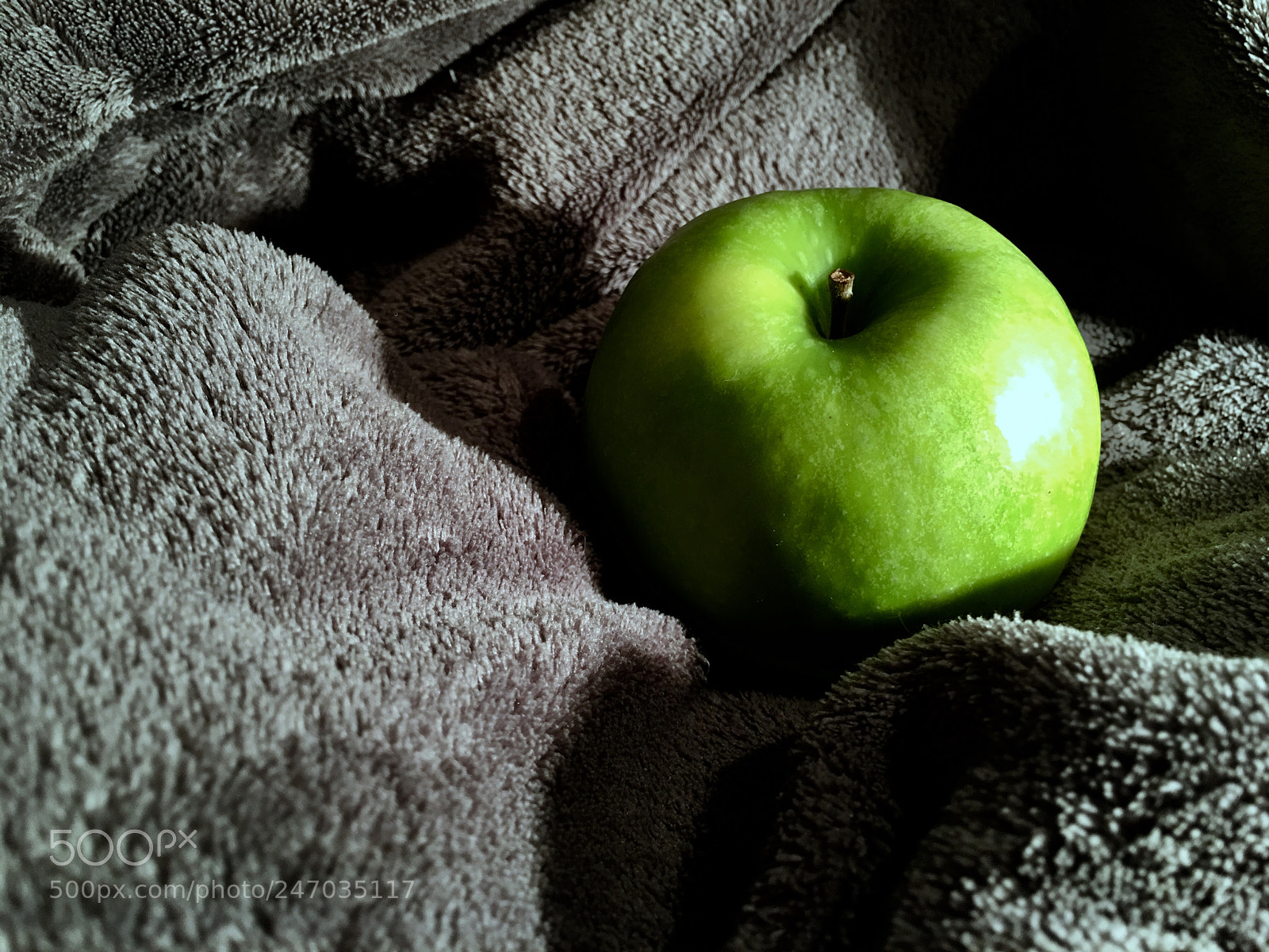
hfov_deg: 61.7
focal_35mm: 29
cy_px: 476
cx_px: 634
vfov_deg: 48.2
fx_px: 1063
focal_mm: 4.15
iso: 64
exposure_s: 1/17
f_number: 2.2
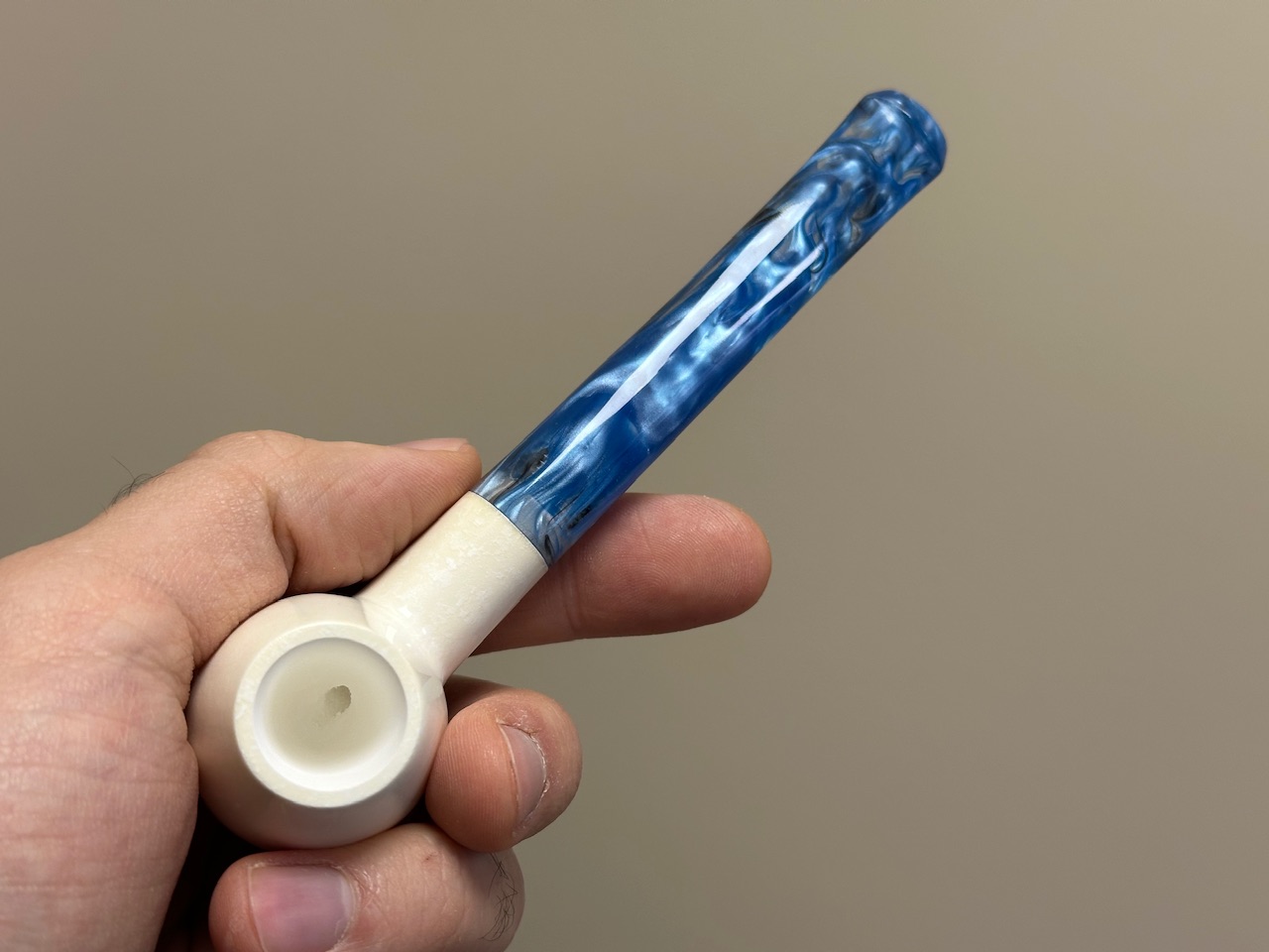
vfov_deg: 30.3
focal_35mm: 48
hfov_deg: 39.7
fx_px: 1760
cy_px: 476
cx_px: 634
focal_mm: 6.86
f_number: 1.78
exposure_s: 1/100
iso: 64
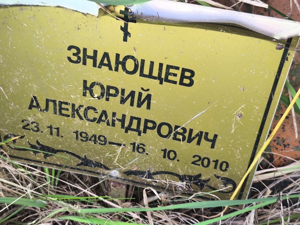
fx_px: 434
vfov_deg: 29.1
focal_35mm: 50
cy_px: 112
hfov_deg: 38.2
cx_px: 150
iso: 64
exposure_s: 1/50
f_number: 1.7
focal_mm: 4.71
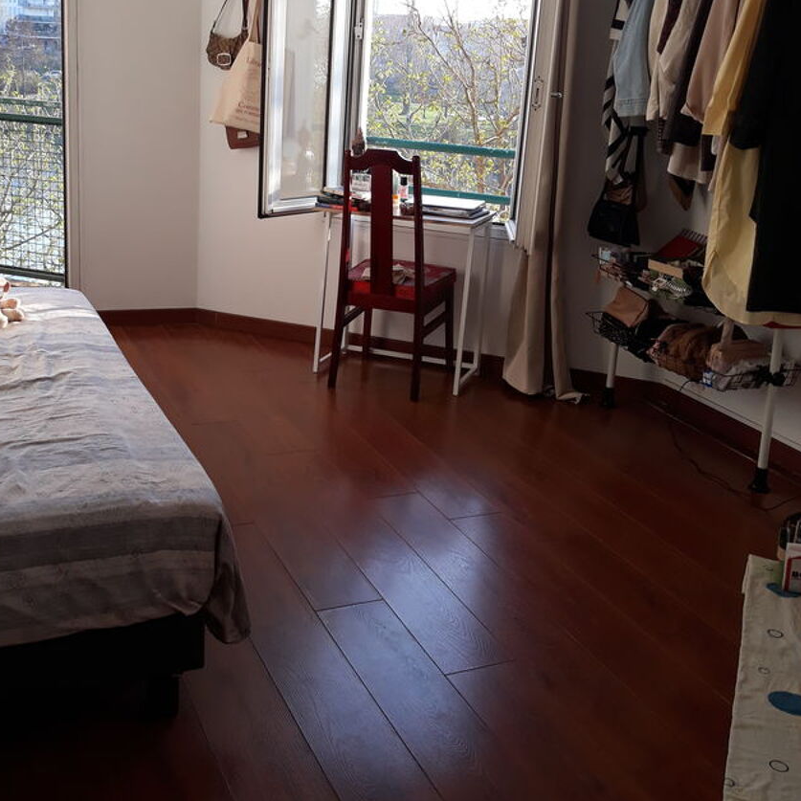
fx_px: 995
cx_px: 394
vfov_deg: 43.6
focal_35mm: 38
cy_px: 308
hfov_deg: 43.9
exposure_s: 1/205
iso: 40
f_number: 1.7
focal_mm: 3.71
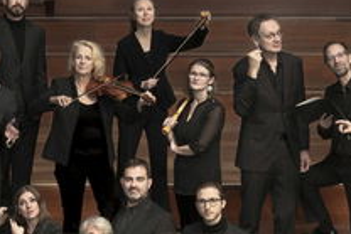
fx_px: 1405
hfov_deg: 14.2
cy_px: 234
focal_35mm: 144
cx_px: 86
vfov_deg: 9.5
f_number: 9
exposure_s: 1/200
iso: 400
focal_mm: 50
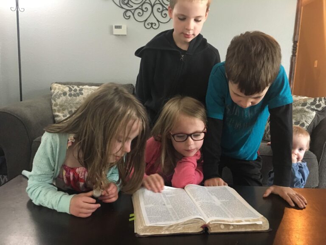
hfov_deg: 61.7
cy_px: 122
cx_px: 163
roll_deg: -2.6
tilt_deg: -9.4
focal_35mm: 29
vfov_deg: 48.2
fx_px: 273
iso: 200
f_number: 2.2
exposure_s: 1/15
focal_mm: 4.15
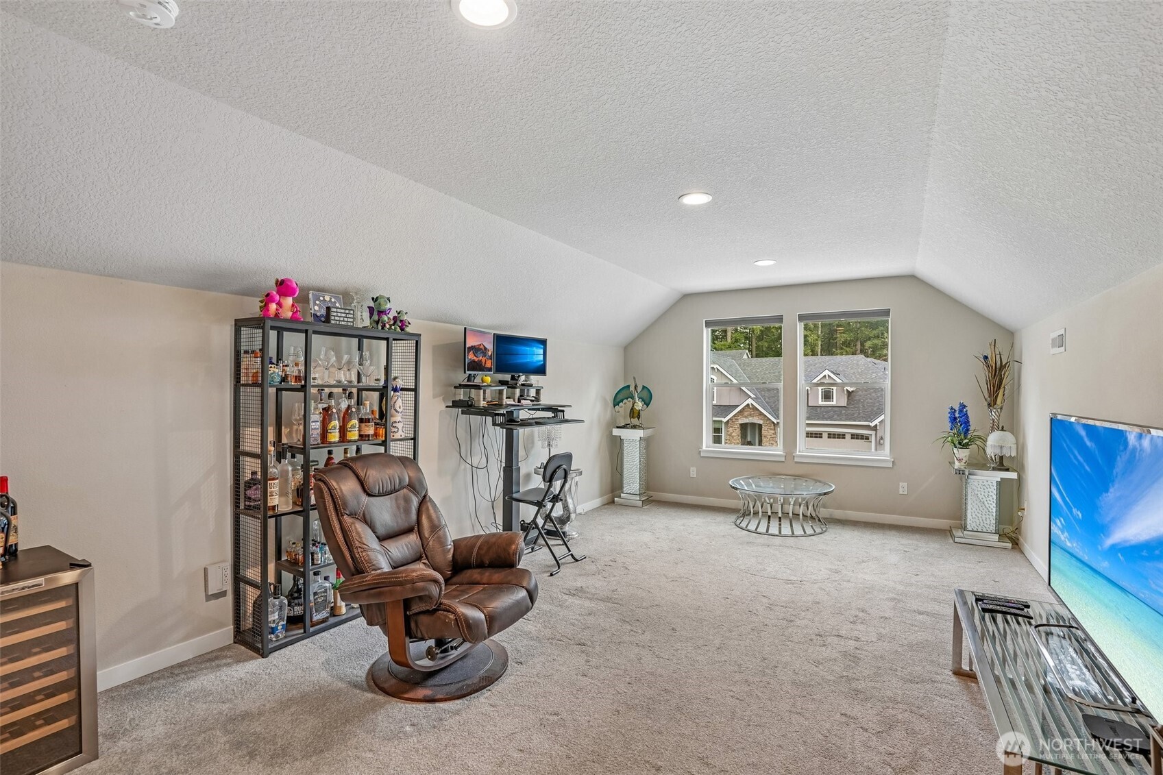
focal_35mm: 16
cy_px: 388
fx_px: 517
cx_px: 582
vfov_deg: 73.7
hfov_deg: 96.7
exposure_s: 1/15
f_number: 8
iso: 400
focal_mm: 16
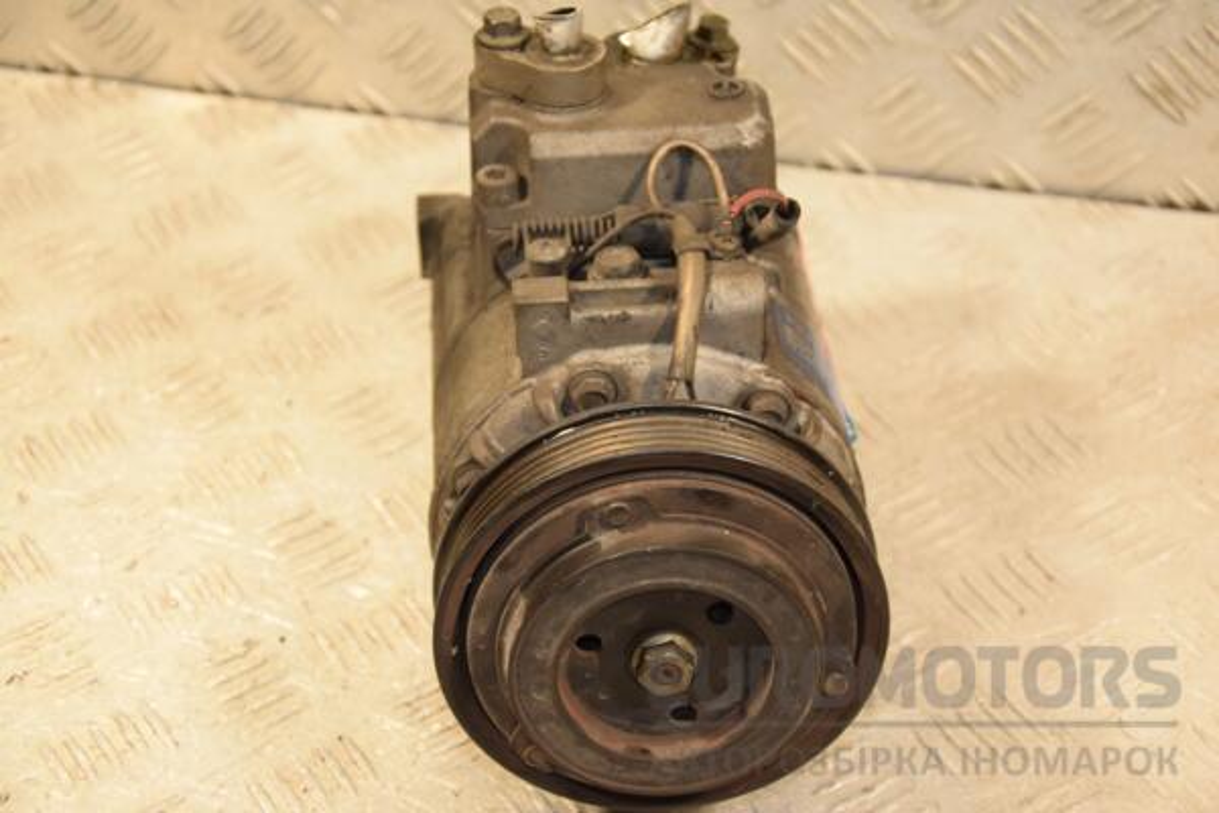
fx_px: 2946
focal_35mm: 87
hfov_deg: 23.4
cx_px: 610
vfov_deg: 15.7
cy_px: 406
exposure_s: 1/160
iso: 800
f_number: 5
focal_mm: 58
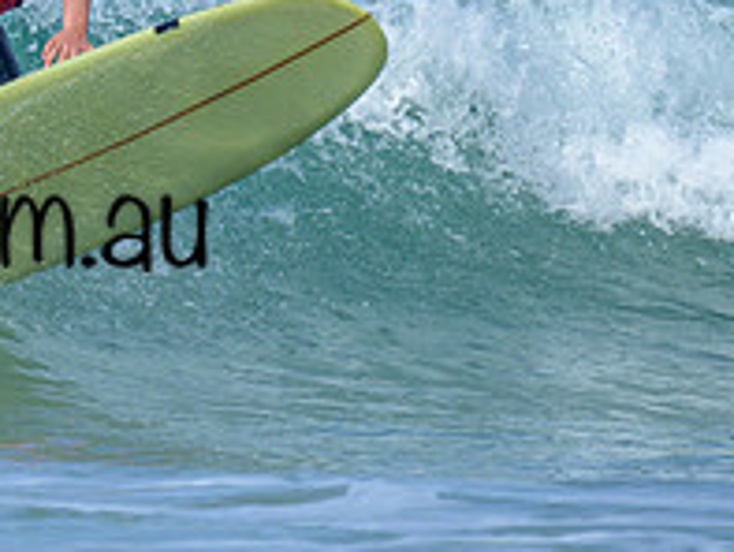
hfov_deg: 0.6
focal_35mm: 3116
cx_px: -345
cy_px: 223
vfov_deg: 0.5
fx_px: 66112
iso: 200
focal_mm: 800
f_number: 6.3
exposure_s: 1/2000
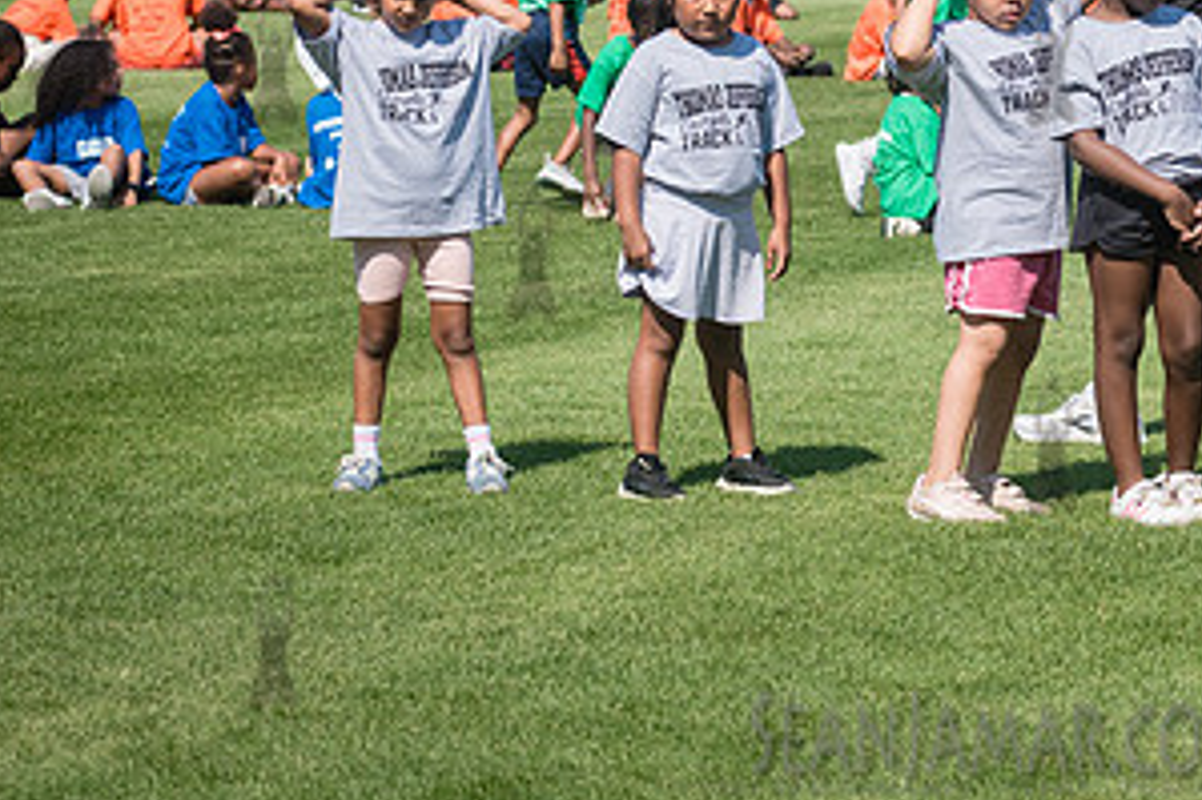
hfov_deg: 9.5
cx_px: 1030
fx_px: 7174
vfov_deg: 6.4
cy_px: 104
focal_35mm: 215
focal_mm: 86
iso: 400
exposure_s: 1/2500
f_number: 5
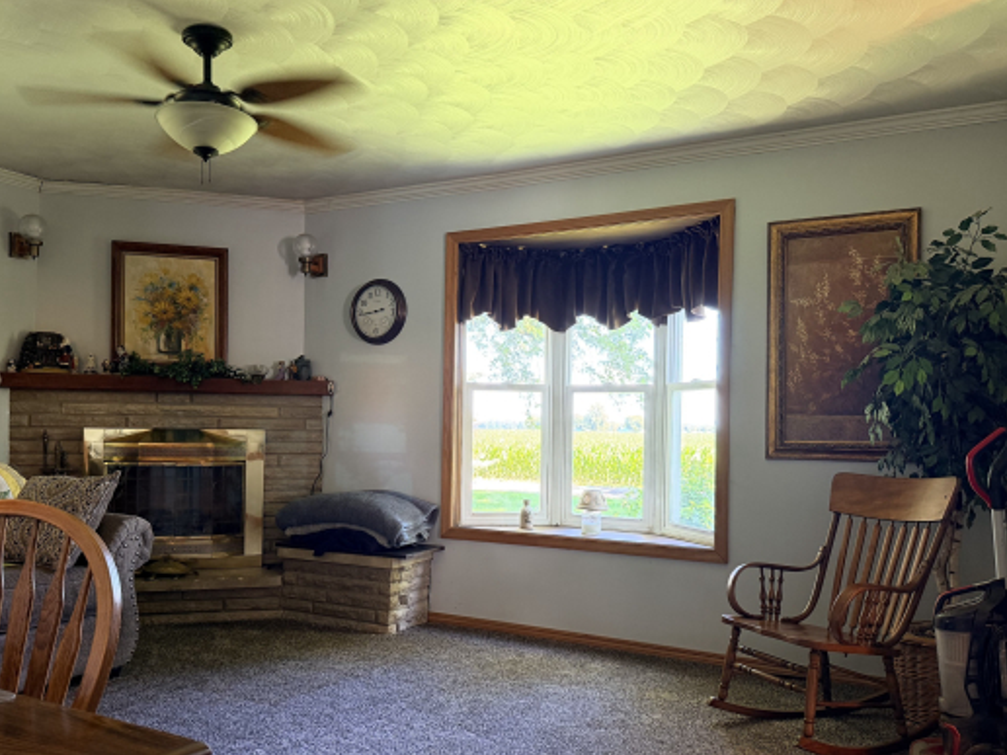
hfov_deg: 58.1
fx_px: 902
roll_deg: -0.7
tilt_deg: +0.3
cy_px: 421
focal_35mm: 31
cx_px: 436
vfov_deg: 45.4
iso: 250
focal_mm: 6.76
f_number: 1.78
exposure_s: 1/60
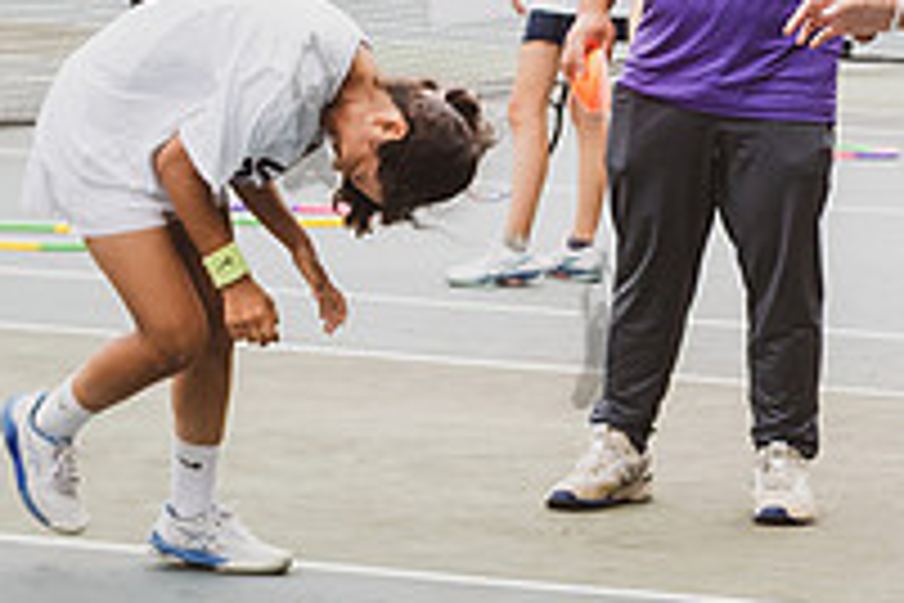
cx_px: 1290
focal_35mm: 255
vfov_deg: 5.4
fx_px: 6403
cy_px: 53
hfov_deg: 7.9
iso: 1000
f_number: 5
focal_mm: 70
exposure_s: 1/1250
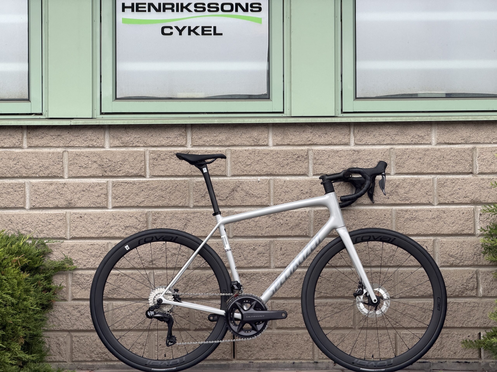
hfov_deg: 19.6
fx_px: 1436
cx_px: 248
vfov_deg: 14.8
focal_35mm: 100
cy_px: 186
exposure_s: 1/133
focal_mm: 16.89
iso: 40
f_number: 2.8
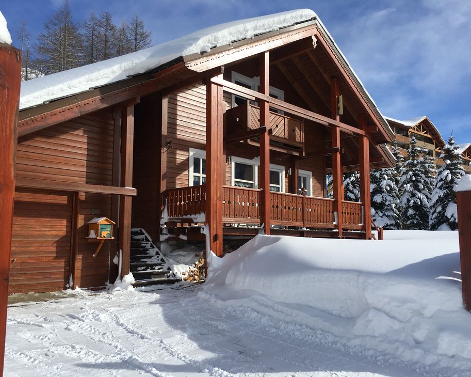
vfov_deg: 47.1
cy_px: 193
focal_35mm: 31
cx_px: 233
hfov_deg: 57.2
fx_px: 432
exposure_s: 1/2079
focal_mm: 4.15
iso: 25
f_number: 2.2
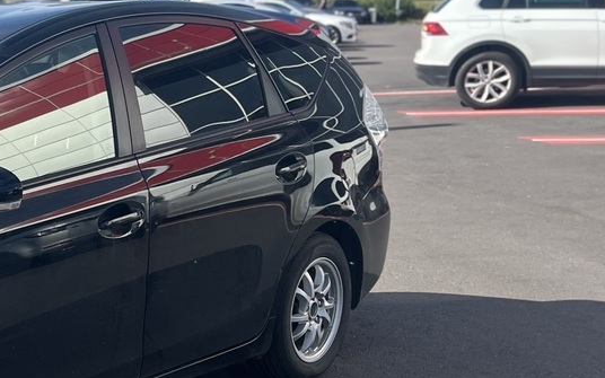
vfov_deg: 17.5
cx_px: -126
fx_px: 1220
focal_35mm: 74
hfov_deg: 25.0
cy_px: 306
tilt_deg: -12.8
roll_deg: -1.4
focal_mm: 5.1
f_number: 1.6
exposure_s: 1/1862
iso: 50
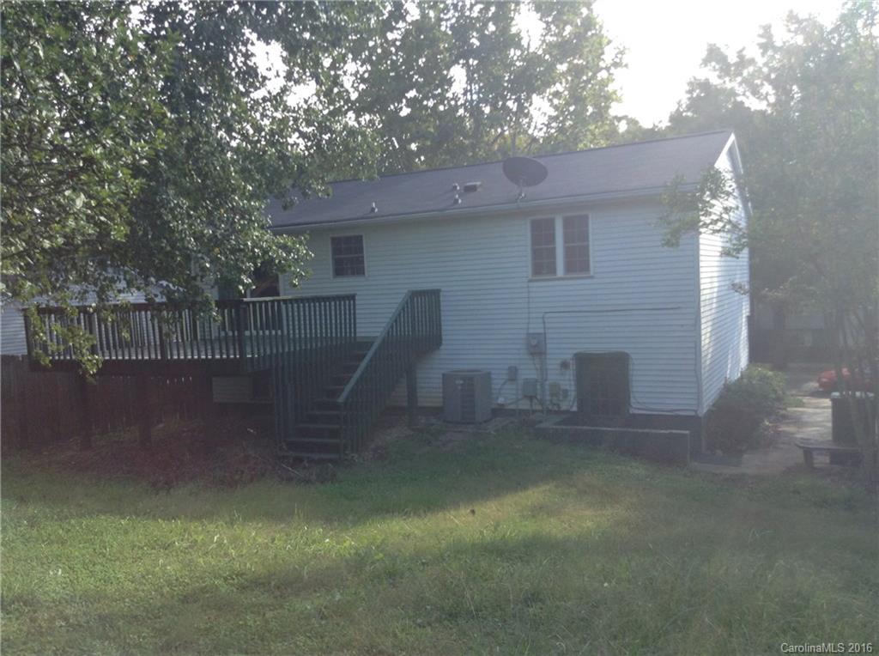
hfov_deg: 55.4
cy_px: 328
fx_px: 836
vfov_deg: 42.8
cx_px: 440
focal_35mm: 33
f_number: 2.4
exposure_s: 1/177
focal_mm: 3.3
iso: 25
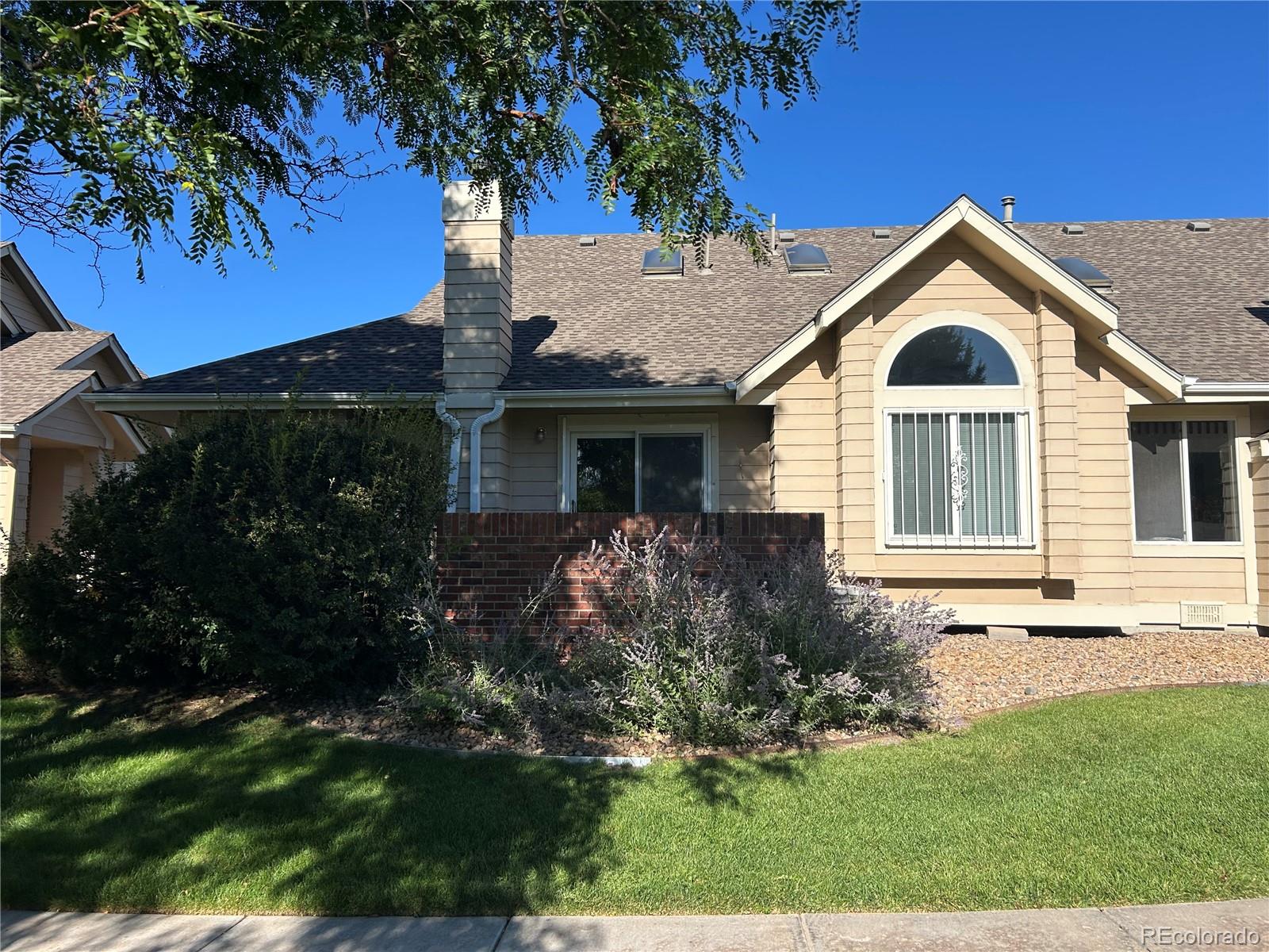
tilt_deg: +1.6
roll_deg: +0.4
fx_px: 953
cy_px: 476
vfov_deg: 53.1
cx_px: 634
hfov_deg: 67.3
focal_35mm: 26
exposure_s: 1/3571
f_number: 1.5
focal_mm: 5.7
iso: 50
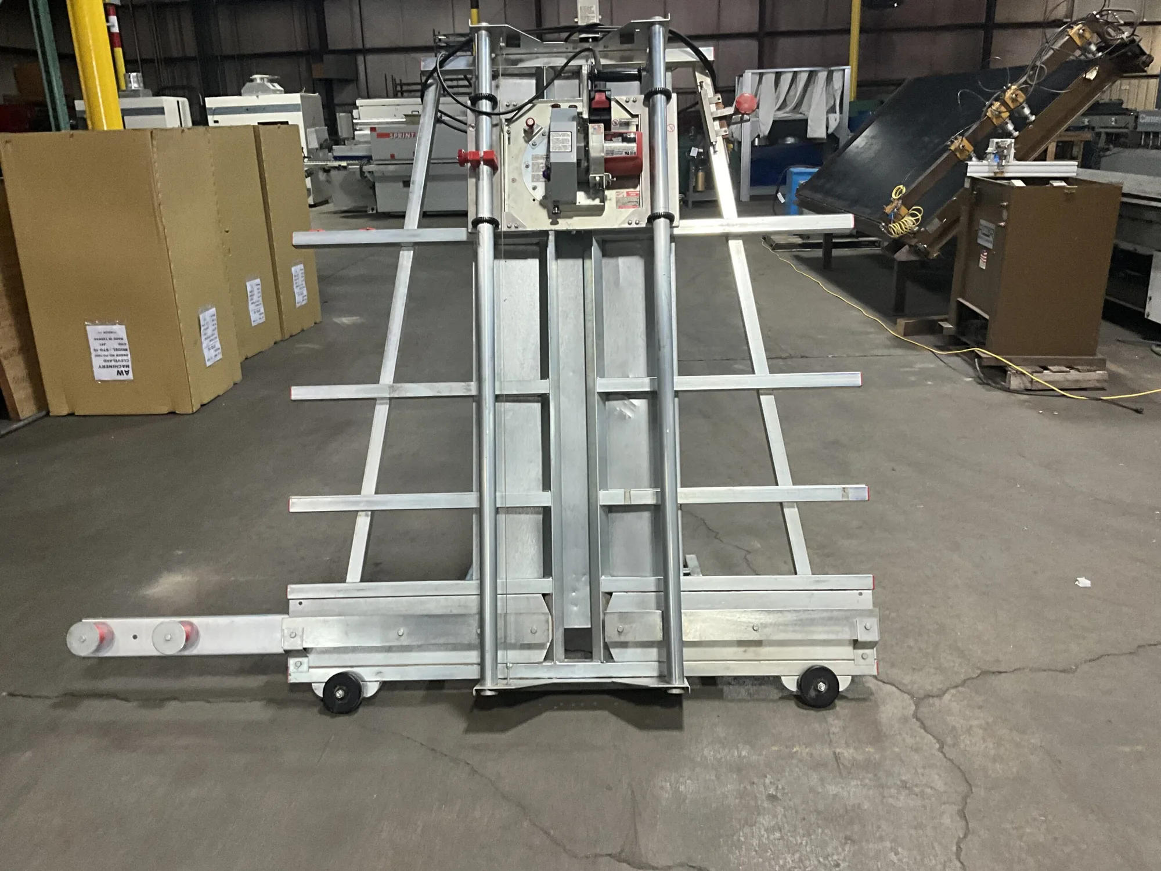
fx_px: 973
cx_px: 580
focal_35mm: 29
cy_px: 436
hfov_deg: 61.7
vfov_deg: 48.2
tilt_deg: -17.5
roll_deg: +2.0
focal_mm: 3
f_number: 1.8
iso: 200
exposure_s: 1/60
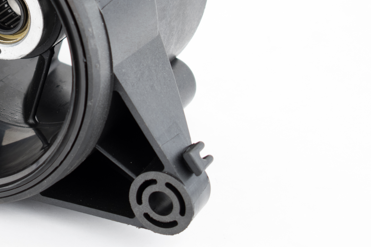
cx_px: 8
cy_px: 19
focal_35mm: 173
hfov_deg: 11.8
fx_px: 1783
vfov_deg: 7.9
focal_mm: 55
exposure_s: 1/25
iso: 100
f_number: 5.6
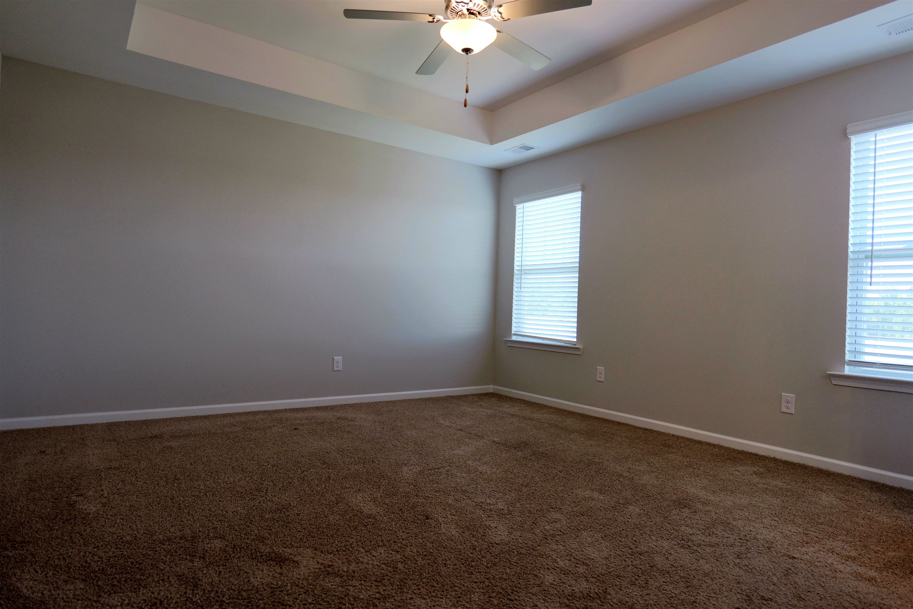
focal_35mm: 20
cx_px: 456
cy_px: 304
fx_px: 507
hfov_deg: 84.0
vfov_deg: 61.9
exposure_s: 1/161
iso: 640
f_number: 4
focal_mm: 20
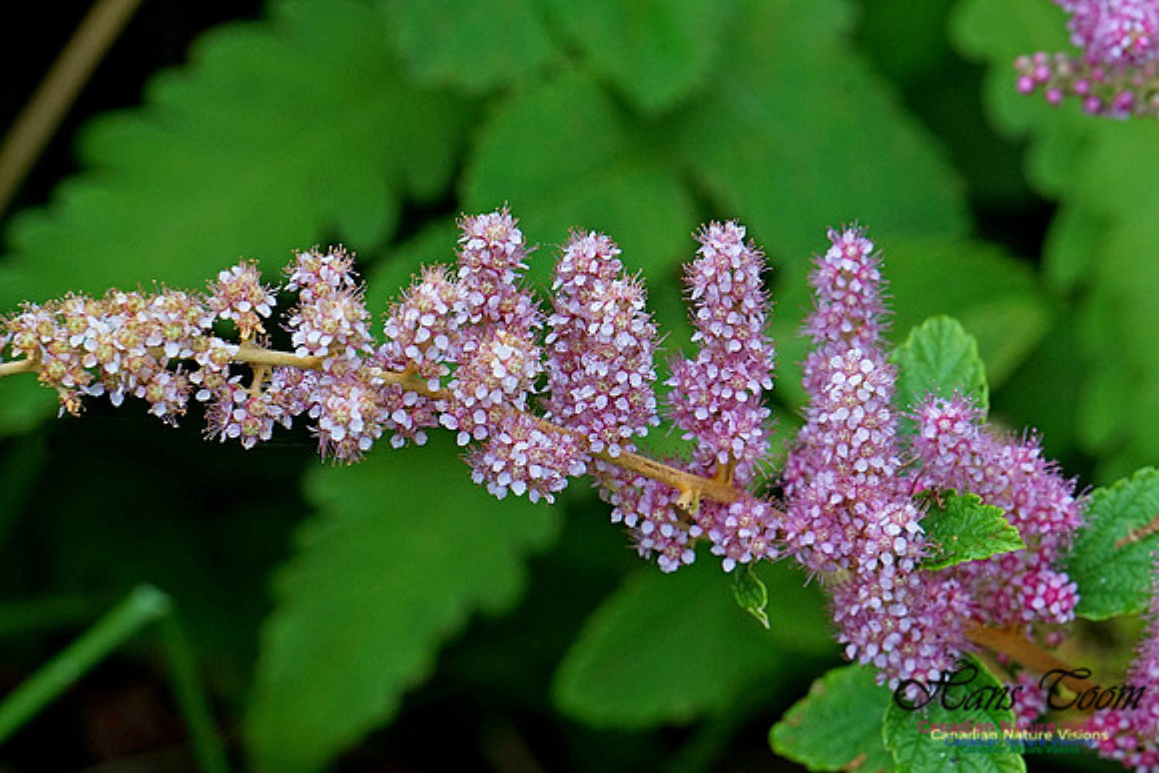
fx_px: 10143
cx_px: 580
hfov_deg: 6.5
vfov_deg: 4.4
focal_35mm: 315
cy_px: 386
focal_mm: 210
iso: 1000
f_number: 13
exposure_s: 1/80
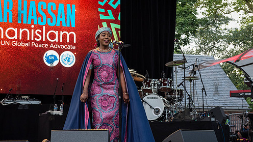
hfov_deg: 26.2
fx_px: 543
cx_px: 106
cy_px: 77
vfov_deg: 14.9
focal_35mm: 81
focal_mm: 58
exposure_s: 1/320
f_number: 4.5
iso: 1000
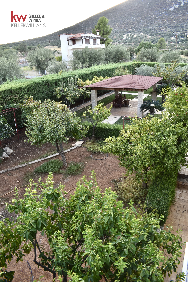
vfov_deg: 67.4
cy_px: 141
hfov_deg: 47.9
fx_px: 211
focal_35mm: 27
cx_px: 94
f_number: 5.6
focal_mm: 18
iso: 400
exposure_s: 1/125
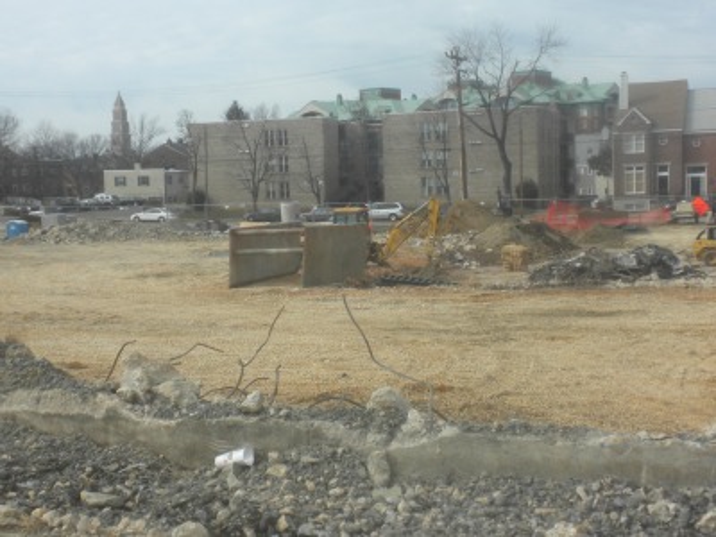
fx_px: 765
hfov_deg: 50.1
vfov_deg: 38.7
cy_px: 268
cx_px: 358
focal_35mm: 37
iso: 64
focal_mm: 6.6
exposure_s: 1/106
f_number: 10
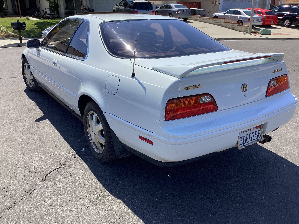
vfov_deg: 45.4
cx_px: 150
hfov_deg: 58.4
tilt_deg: -20.0
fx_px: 268
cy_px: 112
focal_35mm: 31
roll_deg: +1.0
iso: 25
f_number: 2.4
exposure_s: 1/1116
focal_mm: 3.3
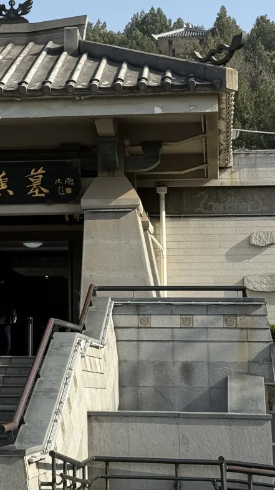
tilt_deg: +12.6
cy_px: 114
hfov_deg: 12.5
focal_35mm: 96
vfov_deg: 22.0
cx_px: 2
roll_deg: -0.9
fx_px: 1244
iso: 64
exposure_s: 1/4098
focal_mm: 6.76
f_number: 1.78
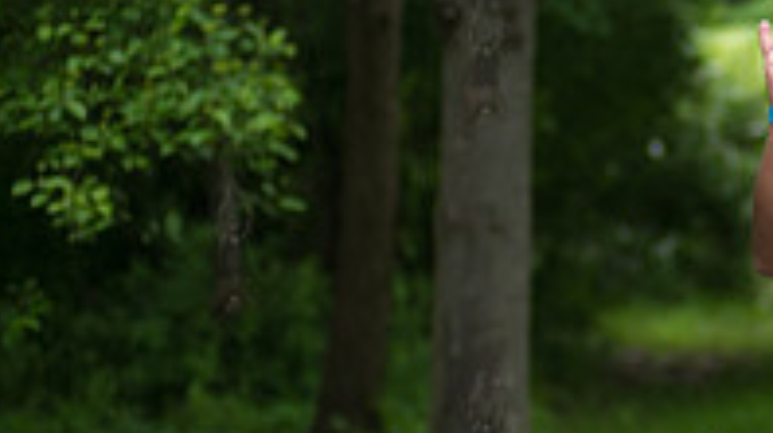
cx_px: 988
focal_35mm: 246
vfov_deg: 4.9
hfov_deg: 8.7
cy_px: 244
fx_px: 5038
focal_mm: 80
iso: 400
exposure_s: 1/800
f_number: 2.8
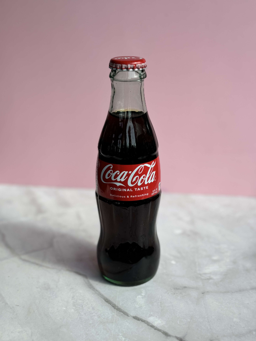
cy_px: 170
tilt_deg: -23.7
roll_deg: +0.8
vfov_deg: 39.7
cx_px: 128
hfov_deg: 30.3
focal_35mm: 48
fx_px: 473
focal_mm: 6.76
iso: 64
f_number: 1.78
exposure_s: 1/1312
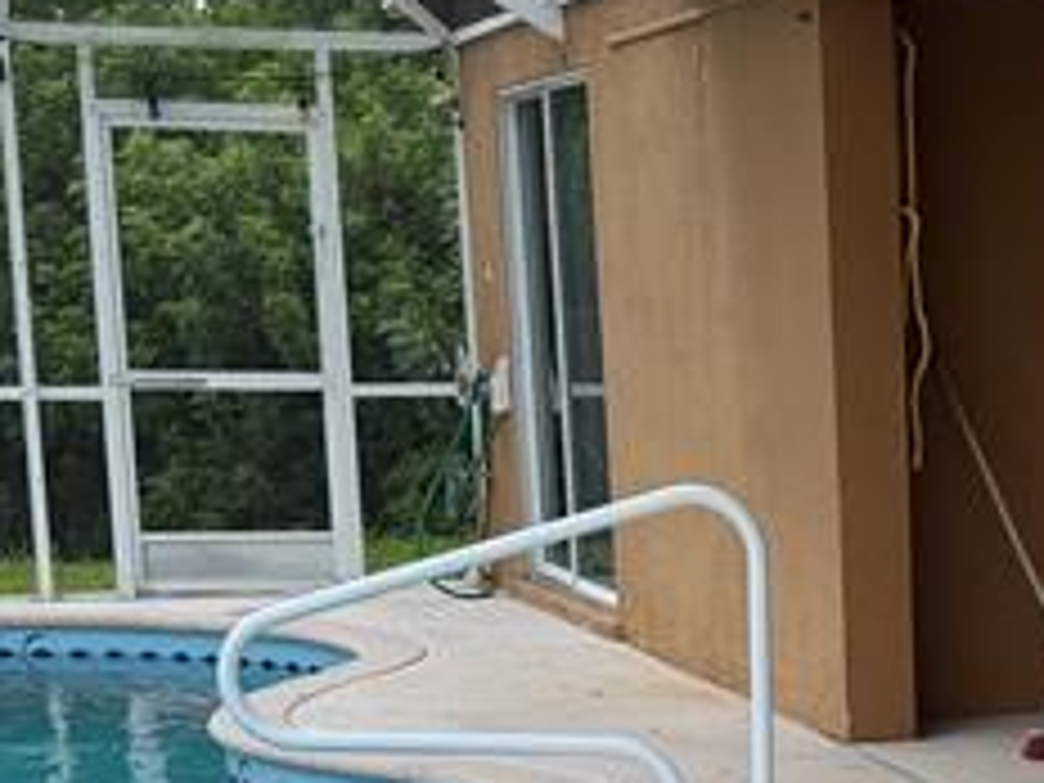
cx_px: 1323
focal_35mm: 106
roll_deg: +0.5
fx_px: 3197
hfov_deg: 17.5
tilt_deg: -12.6
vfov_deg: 13.5
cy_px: 1017
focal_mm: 6.76
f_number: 1.78
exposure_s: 1/1361
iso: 80
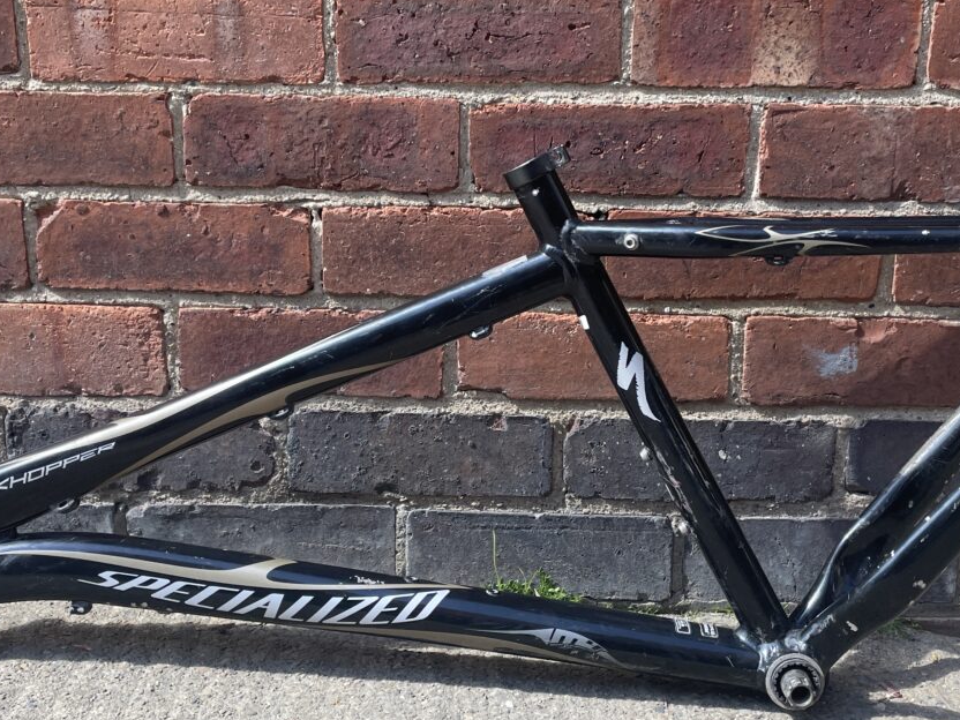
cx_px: 525
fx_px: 1248
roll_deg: -1.2
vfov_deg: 32.1
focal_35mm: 45
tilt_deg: -13.5
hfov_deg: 42.0
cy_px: 302
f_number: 1.6
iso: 32
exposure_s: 1/387
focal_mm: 4.2
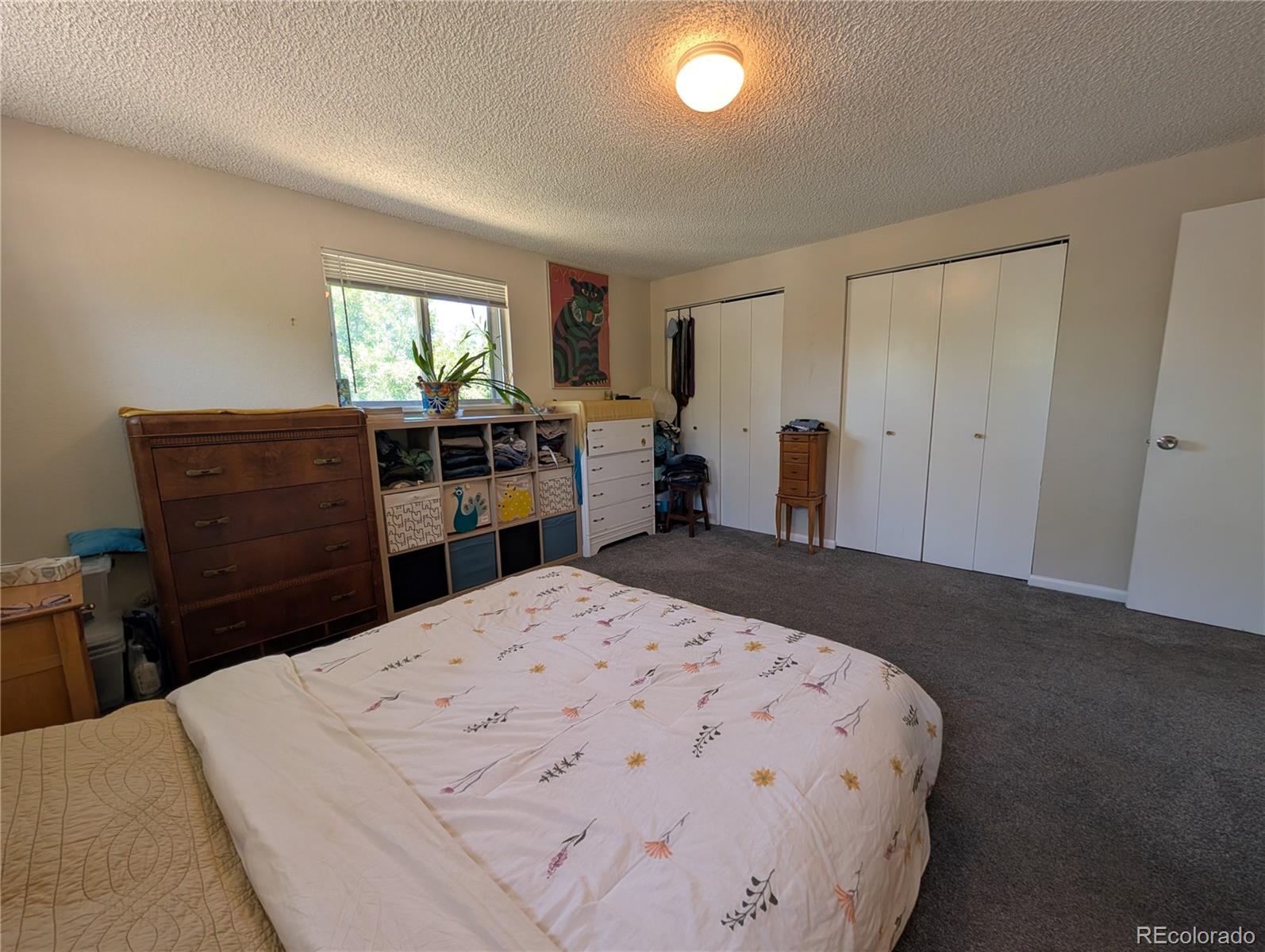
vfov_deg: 94.6
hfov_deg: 110.5
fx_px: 439
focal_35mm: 12
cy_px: 476
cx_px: 632
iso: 75
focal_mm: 2.02
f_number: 1.7
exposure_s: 1/120
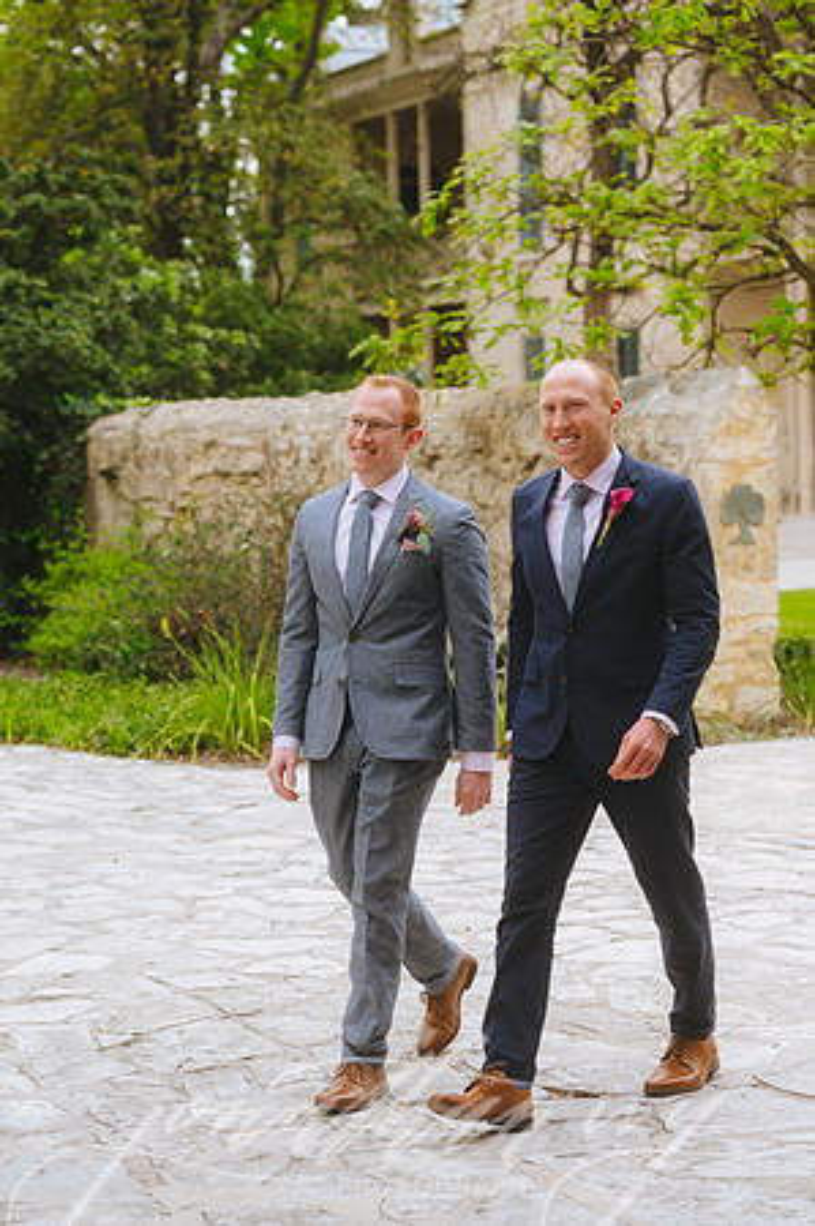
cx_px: 408
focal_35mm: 90
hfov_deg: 15.2
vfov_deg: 22.6
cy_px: 613
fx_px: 3063
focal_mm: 90
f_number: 2.8
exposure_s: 1/1000
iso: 400
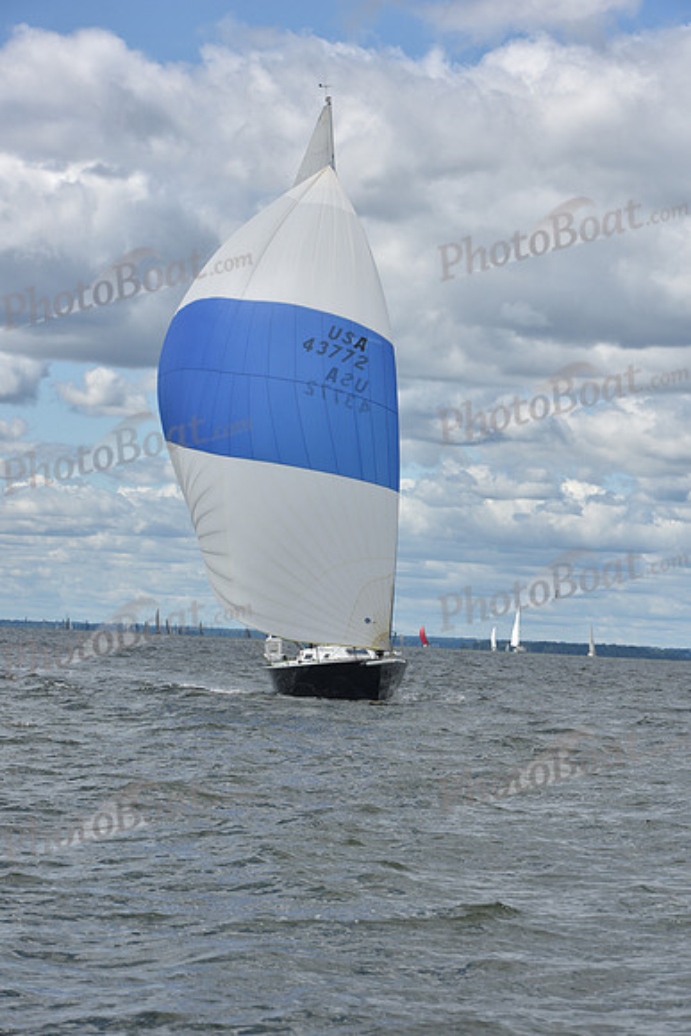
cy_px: 518
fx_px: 3510
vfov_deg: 16.8
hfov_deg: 11.2
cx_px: 346
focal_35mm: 122
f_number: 11
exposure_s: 1/800
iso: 250
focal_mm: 122
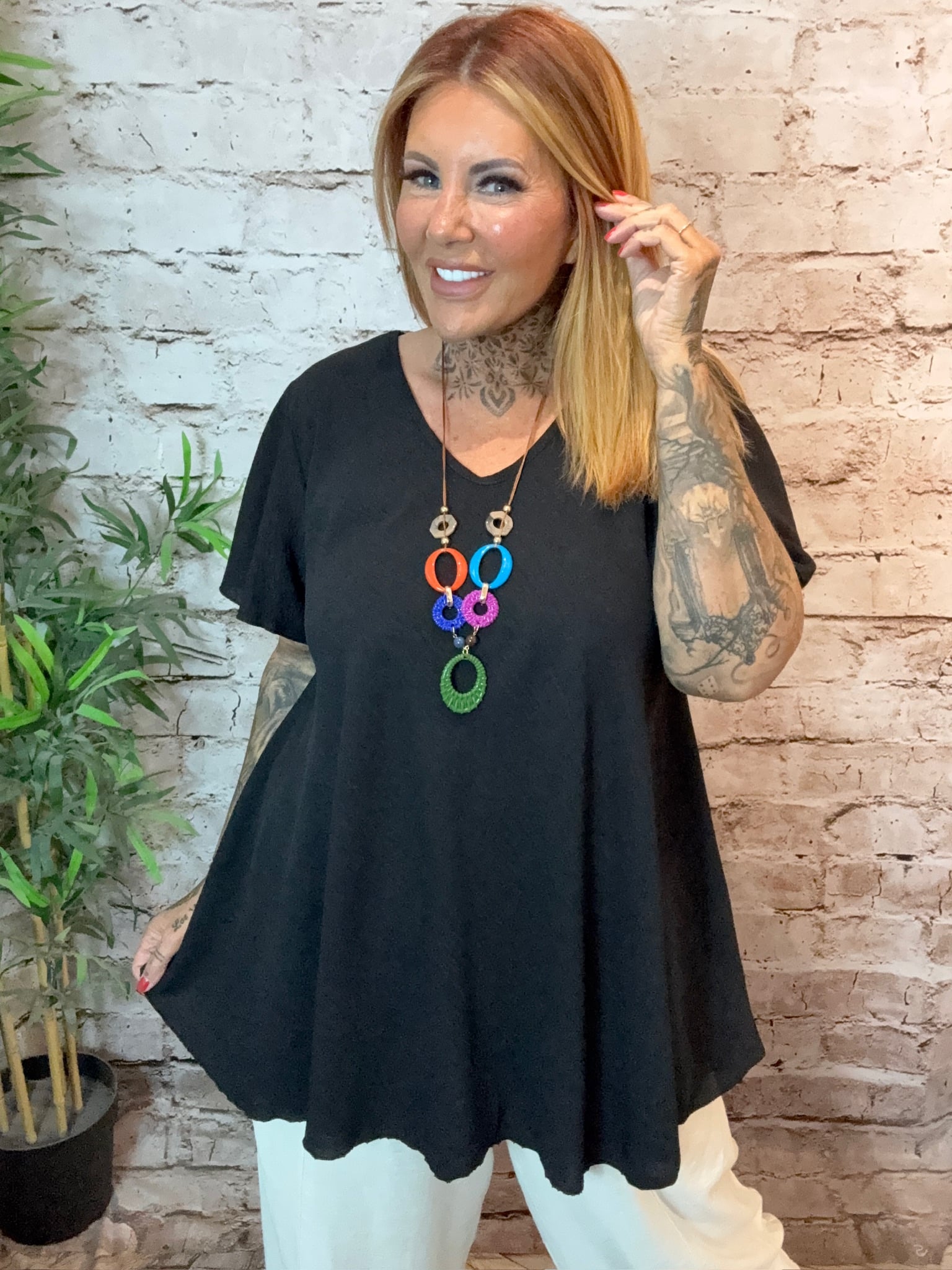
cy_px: 635
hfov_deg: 46.8
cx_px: 476
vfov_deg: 60.0
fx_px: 1100
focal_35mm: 30
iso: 250
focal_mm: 2.69
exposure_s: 1/33
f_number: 1.9
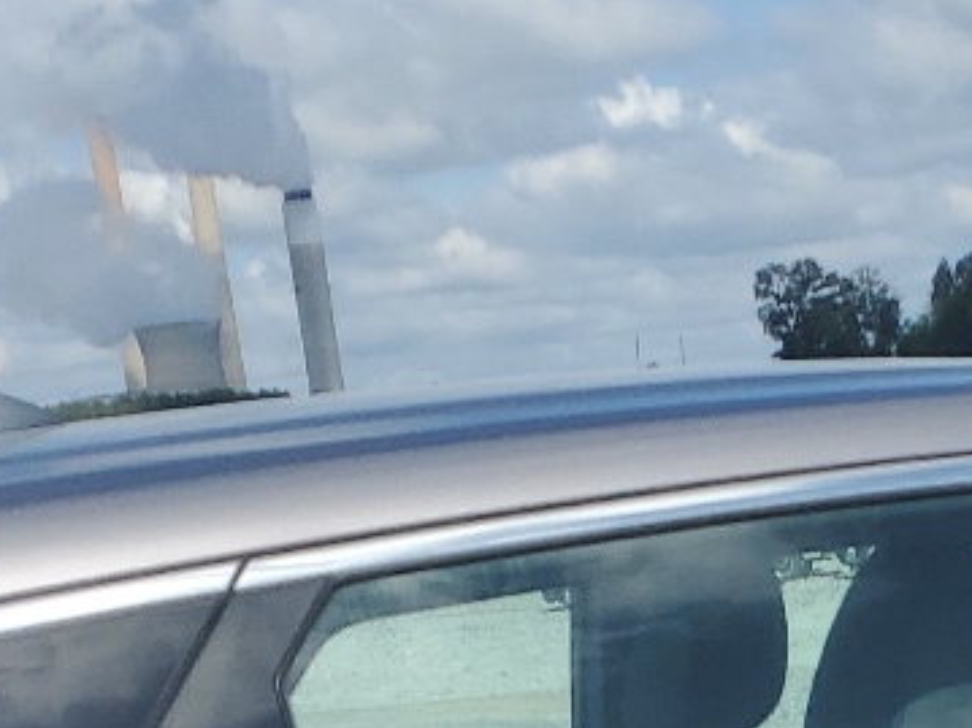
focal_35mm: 116
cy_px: 1340
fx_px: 3256
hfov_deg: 16.8
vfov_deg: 11.7
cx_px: 872
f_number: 1.5
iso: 50
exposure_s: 1/5000
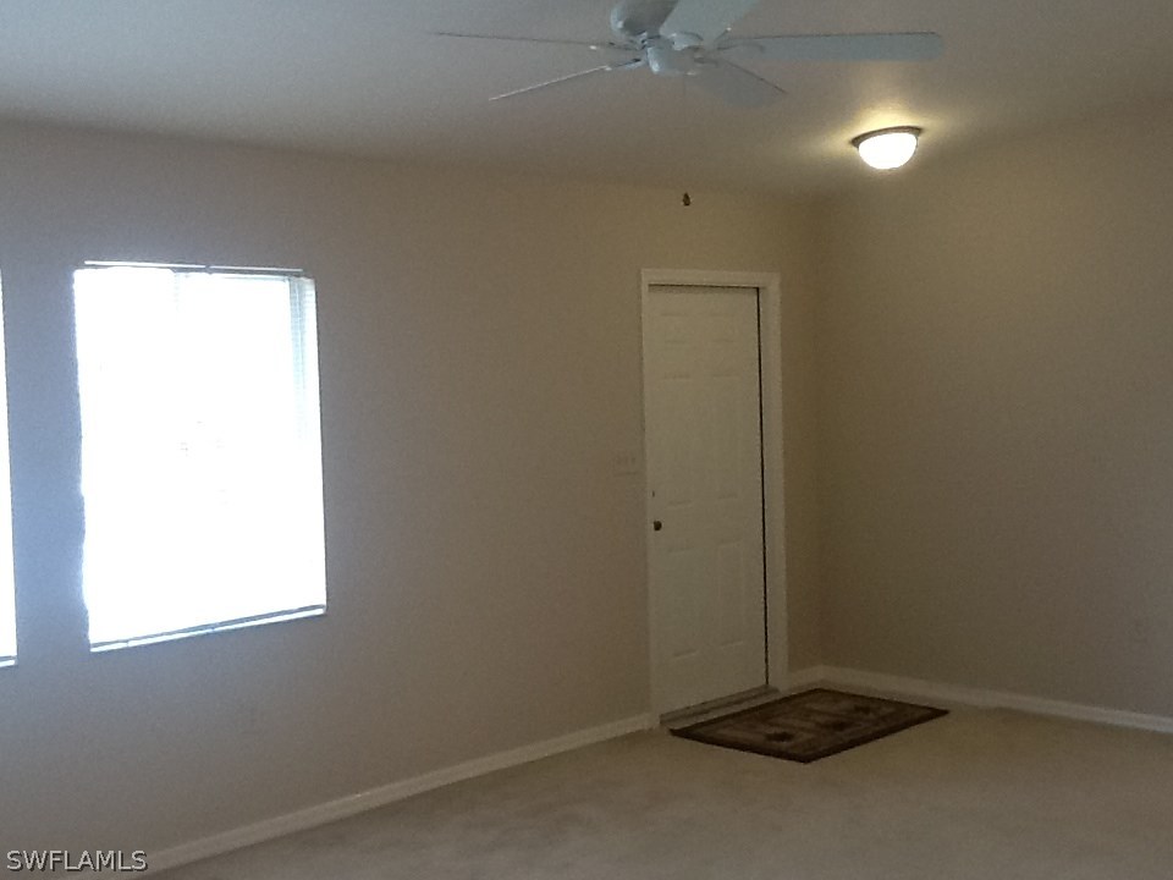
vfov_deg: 32.9
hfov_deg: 42.9
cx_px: 586
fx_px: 1491
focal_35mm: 44
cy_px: 440
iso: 100
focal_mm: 2.03
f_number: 2.4
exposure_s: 1/30
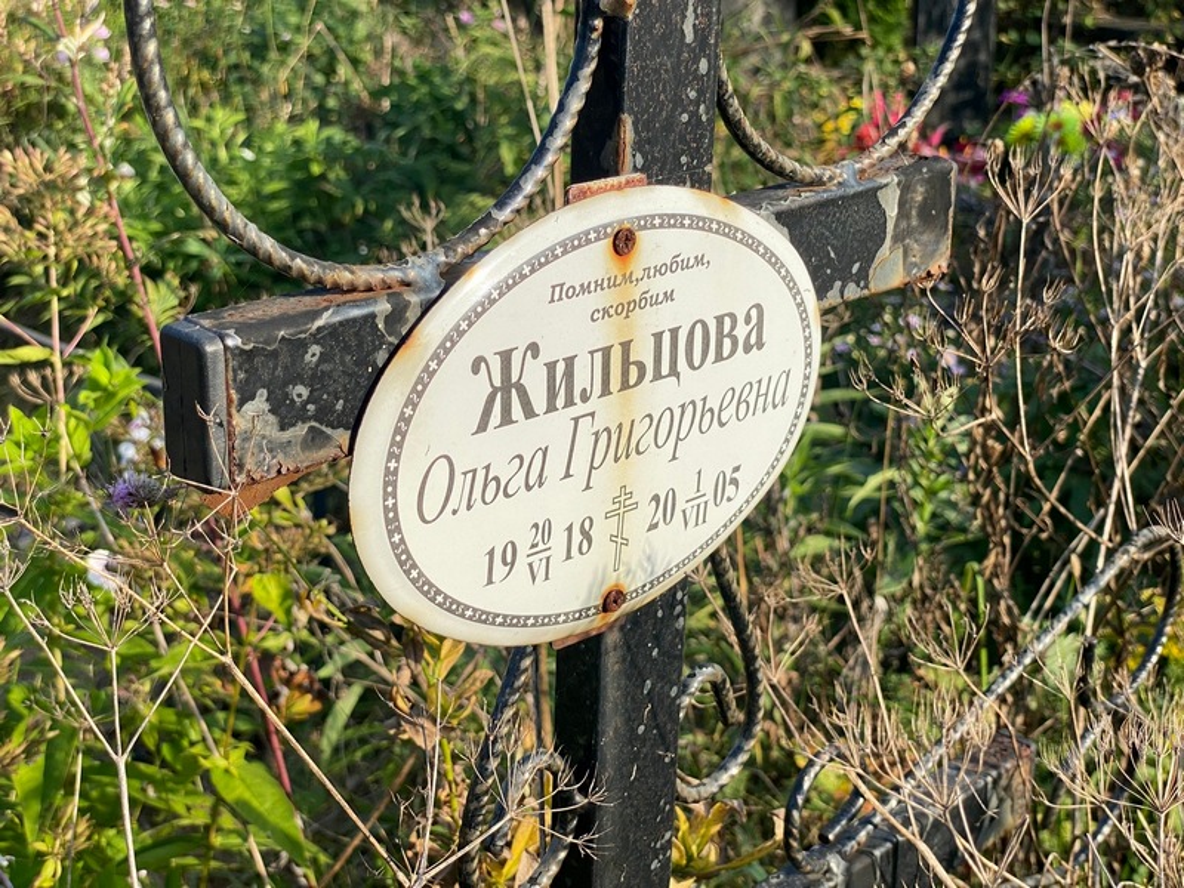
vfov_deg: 28.0
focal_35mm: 52
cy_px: 444
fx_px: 1779
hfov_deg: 36.8
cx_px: 592
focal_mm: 6
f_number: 2
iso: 20
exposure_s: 1/648
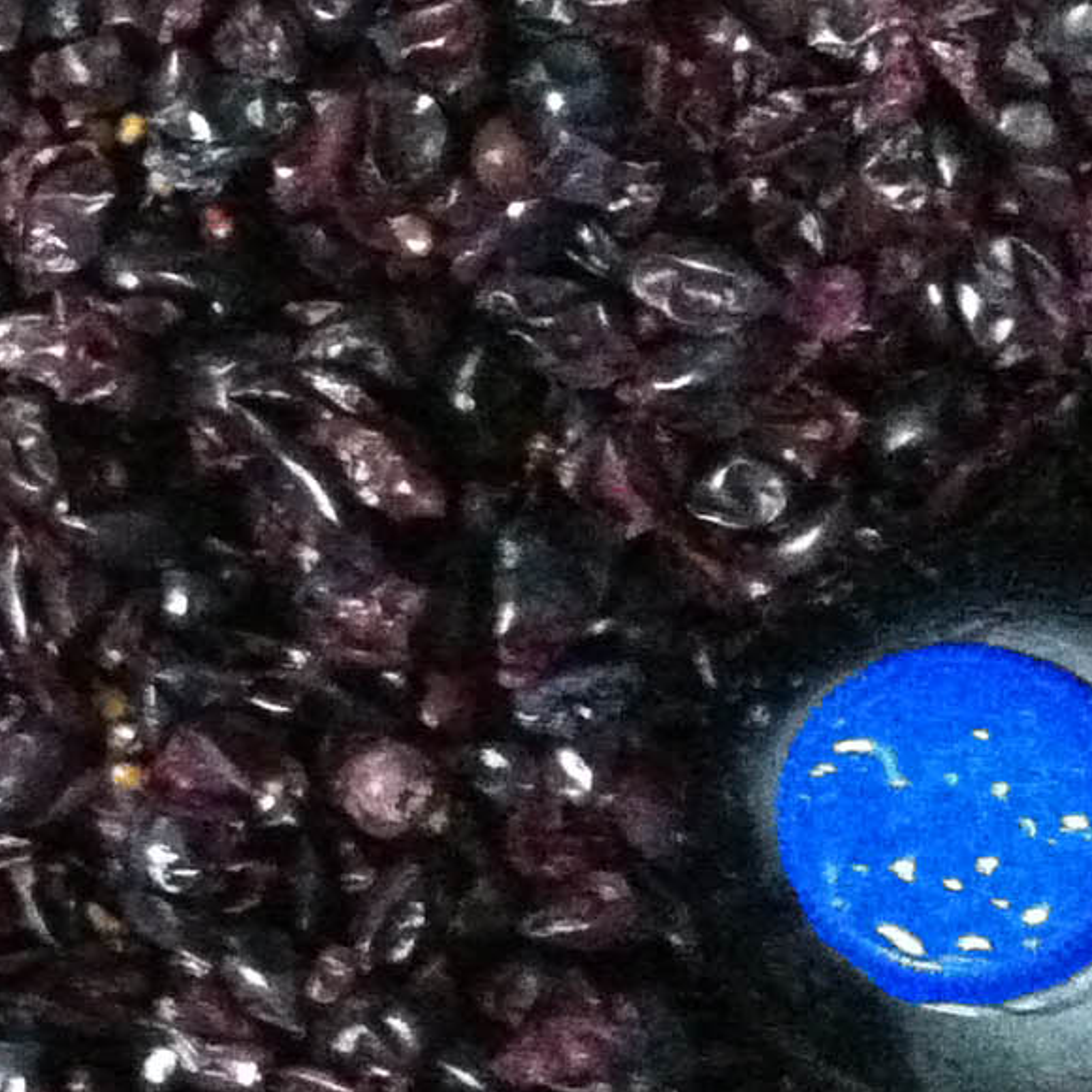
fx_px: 4925
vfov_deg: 12.6
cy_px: 616
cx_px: -924
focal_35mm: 138
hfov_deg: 11.6
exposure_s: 1/15
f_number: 2.8
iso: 1000
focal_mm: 3.85
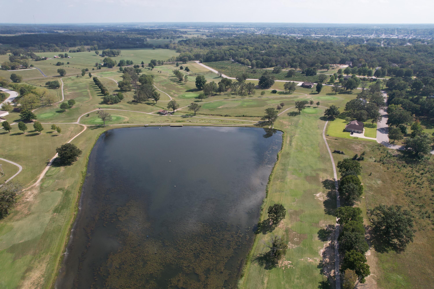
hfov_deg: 78.6
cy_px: 144
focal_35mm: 22
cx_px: 217
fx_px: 265
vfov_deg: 57.2
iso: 130
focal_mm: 8.38
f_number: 2.8
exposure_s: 1/250
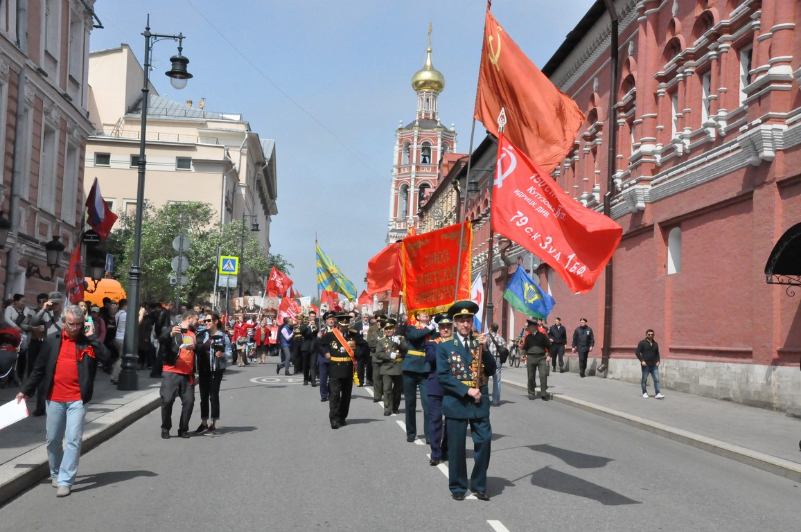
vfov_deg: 28.0
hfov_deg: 41.2
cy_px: 266
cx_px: 400
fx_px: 1067
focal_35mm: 48
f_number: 14
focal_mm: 32
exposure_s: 1/4000
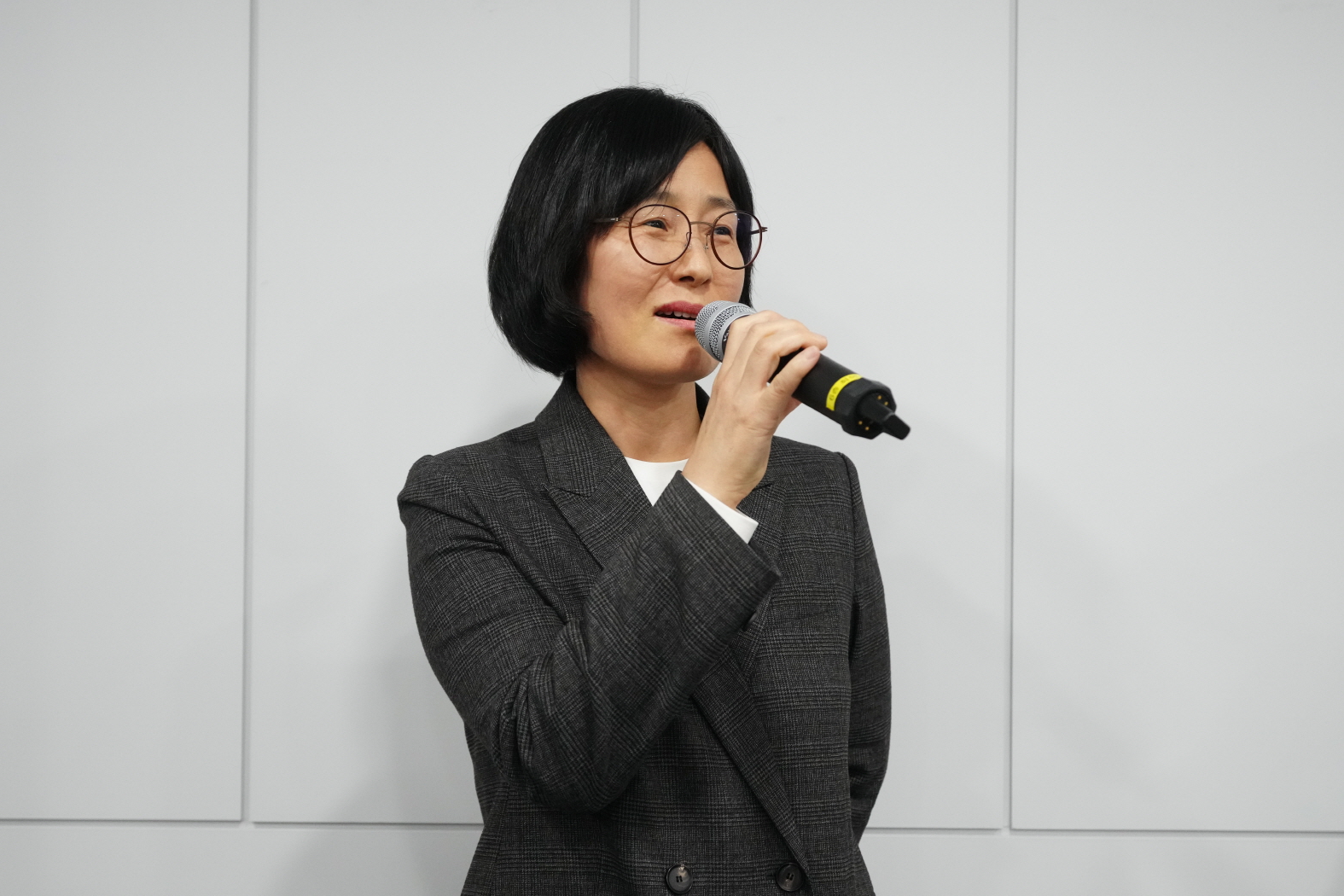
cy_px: 507
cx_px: 716
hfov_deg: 48.4
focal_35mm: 40
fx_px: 1493
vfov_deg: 33.4
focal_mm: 35
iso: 4000
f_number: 4
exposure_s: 1/160
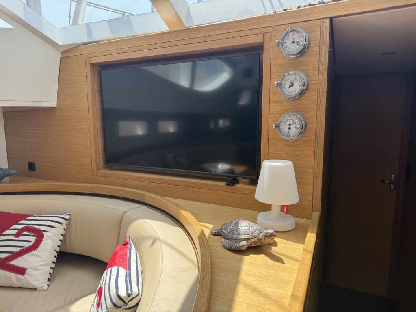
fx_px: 288
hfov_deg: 71.6
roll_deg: +1.3
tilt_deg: -7.0
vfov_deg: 56.8
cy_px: 156
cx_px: 208
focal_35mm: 24
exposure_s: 1/464
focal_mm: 6.76
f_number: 1.78
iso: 80
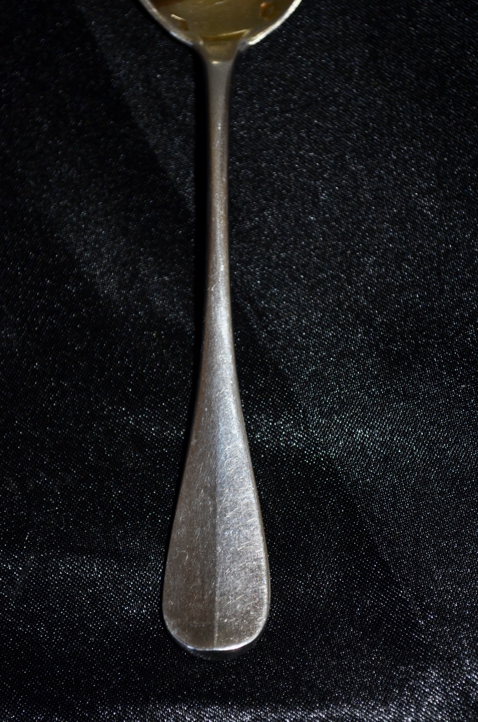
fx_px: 1650
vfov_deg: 24.7
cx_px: 239
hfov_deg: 16.5
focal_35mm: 82
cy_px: 361
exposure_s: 1/30
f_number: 5.6
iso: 200
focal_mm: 55
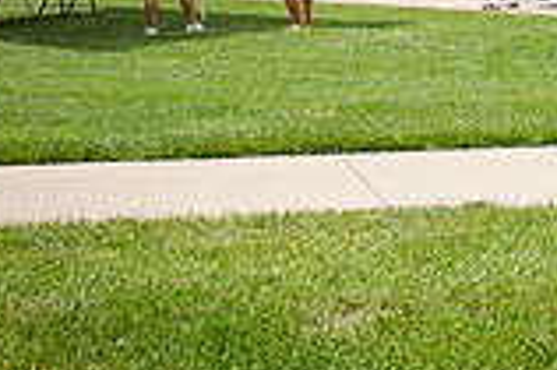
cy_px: -139
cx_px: 575
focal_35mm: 103
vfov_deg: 12.7
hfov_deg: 19.2
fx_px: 1592
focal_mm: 28
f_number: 6.3
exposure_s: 1/320
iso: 100
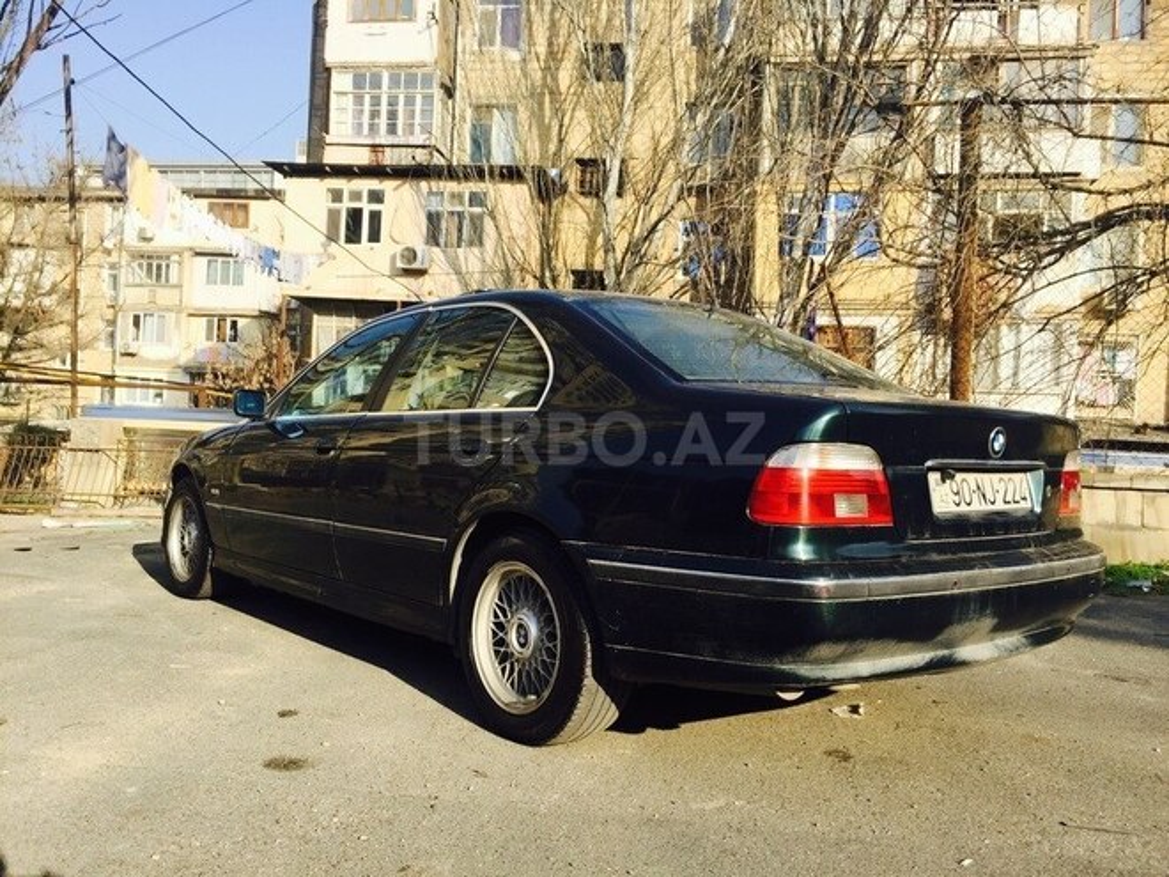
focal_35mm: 29
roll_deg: -2.9
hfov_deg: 61.7
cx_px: 584
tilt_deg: -0.8
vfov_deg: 48.2
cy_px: 438
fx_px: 979
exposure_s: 1/1199
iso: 32
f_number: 2.2
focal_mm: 4.15
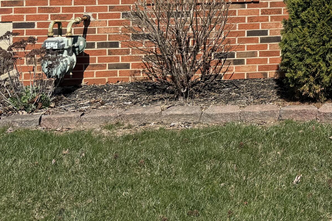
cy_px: -76
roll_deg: +0.4
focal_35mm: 63
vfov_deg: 19.6
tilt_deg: -1.2
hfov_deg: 27.9
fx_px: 581
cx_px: 399
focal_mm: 6.86
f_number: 1.78
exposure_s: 1/4950
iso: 80
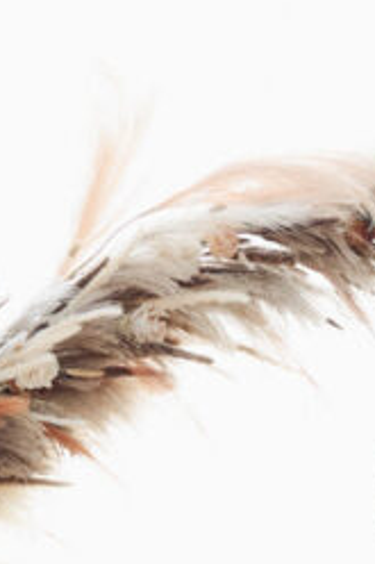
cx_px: 518
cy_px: 730
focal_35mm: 200
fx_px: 3129
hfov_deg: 6.8
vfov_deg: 10.1
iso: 500
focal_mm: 43
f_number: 5
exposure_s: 1/500
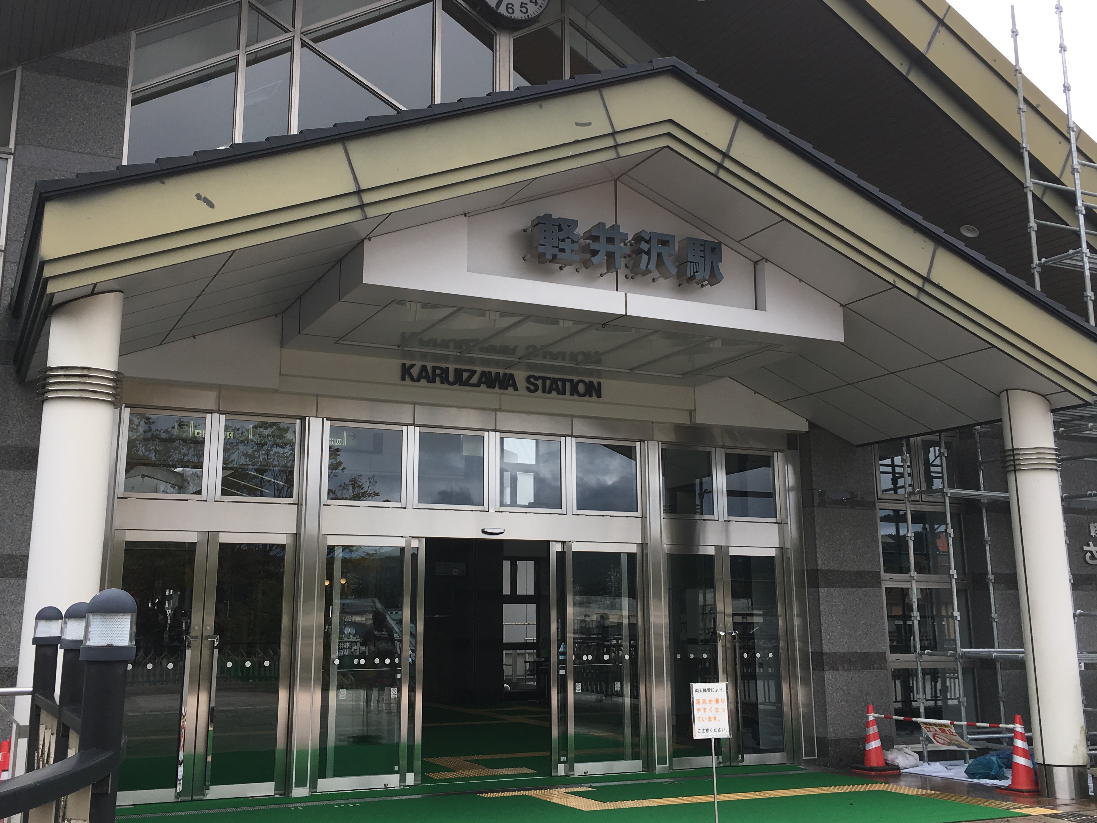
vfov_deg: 38.6
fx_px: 1173
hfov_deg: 50.1
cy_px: 342
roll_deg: -0.4
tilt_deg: +12.5
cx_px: 521
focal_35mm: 37
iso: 25
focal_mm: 4.15
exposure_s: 1/641
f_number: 2.2
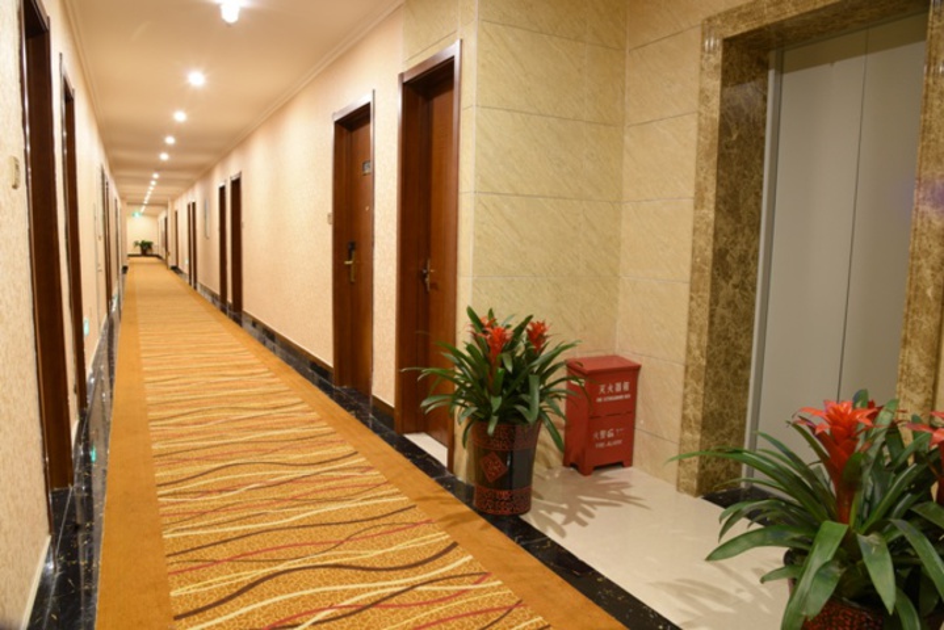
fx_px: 630
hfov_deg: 73.7
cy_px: 315
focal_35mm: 24
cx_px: 472
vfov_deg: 53.2
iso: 200
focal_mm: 24
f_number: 10
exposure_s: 6
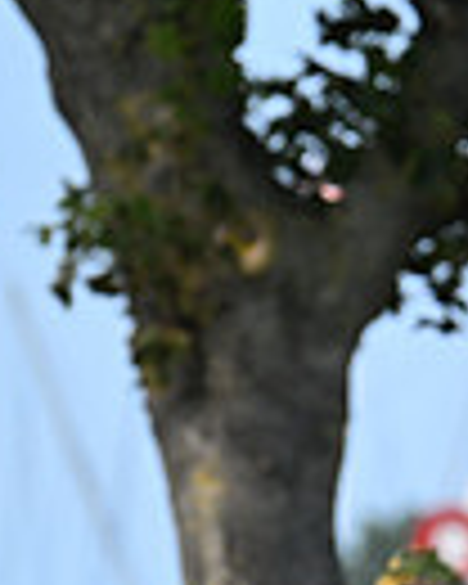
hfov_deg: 1.8
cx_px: 1202
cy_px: 623
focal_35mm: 836
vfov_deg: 2.3
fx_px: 14474
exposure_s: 1/4000
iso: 800
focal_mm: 200
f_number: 4.5
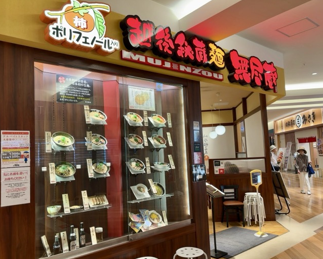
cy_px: 132
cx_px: 156
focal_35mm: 28
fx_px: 268
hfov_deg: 62.2
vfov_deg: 51.6
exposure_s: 1/50
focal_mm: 5.96
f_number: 1.6
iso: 80
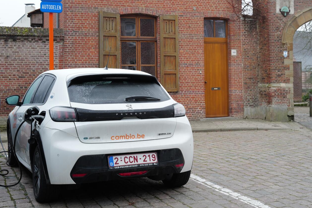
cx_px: 199
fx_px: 476
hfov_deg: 36.0
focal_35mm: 55
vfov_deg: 24.5
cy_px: 78
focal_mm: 43
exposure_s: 1/60
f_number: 5.6
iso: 800
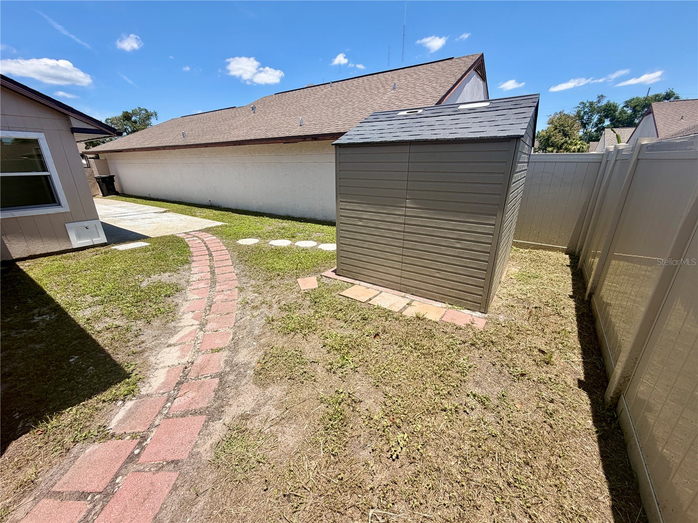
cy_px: 262
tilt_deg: -19.2
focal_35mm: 14
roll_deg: +0.4
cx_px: 349
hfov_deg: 102.1
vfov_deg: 85.7
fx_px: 282
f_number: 2.2
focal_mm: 2.22
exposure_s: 1/770
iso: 25
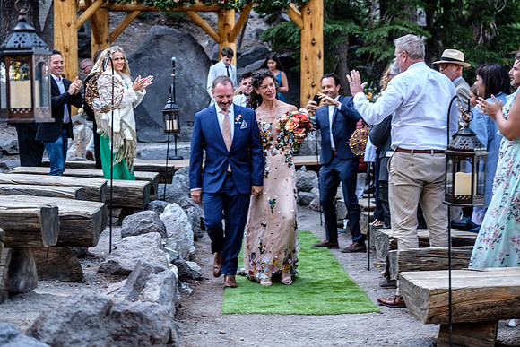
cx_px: 260
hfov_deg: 22.1
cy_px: 174
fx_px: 1329
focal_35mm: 92
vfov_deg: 14.9
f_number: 3.2
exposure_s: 1/110
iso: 640
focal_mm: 61
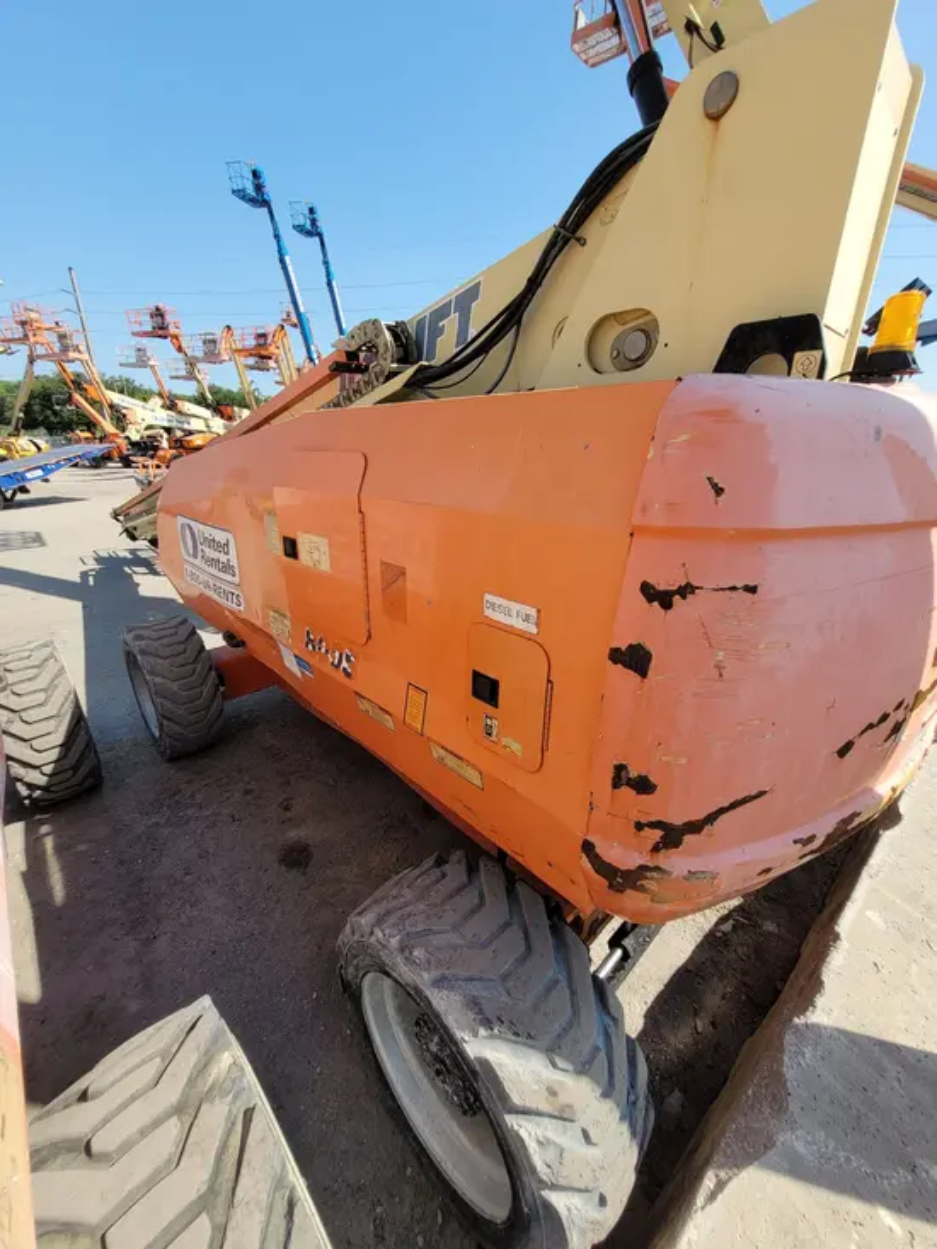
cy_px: 624
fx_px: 469
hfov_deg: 89.9
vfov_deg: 106.2
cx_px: 468
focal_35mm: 13
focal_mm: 1.74
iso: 40
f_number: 2.2
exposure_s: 1/1016
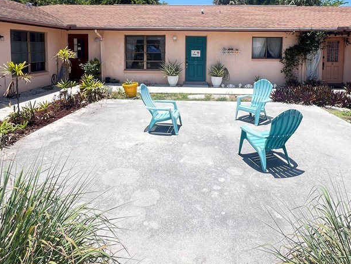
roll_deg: -1.5
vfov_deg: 57.5
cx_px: 193
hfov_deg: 76.2
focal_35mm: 22
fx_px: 223
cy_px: 61
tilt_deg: -4.6
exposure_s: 1/737
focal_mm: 1.57
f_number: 1.8
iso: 32
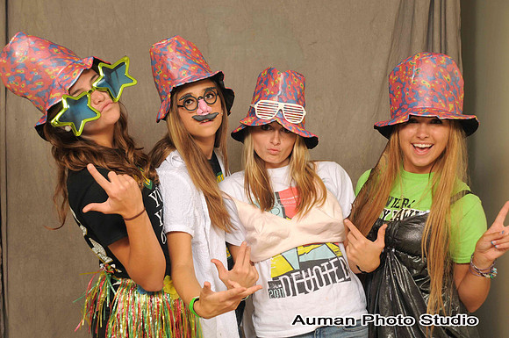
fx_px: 741
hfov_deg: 37.9
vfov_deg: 25.7
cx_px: 254
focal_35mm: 52
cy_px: 169
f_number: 6.3
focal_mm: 35
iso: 200
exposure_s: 1/125
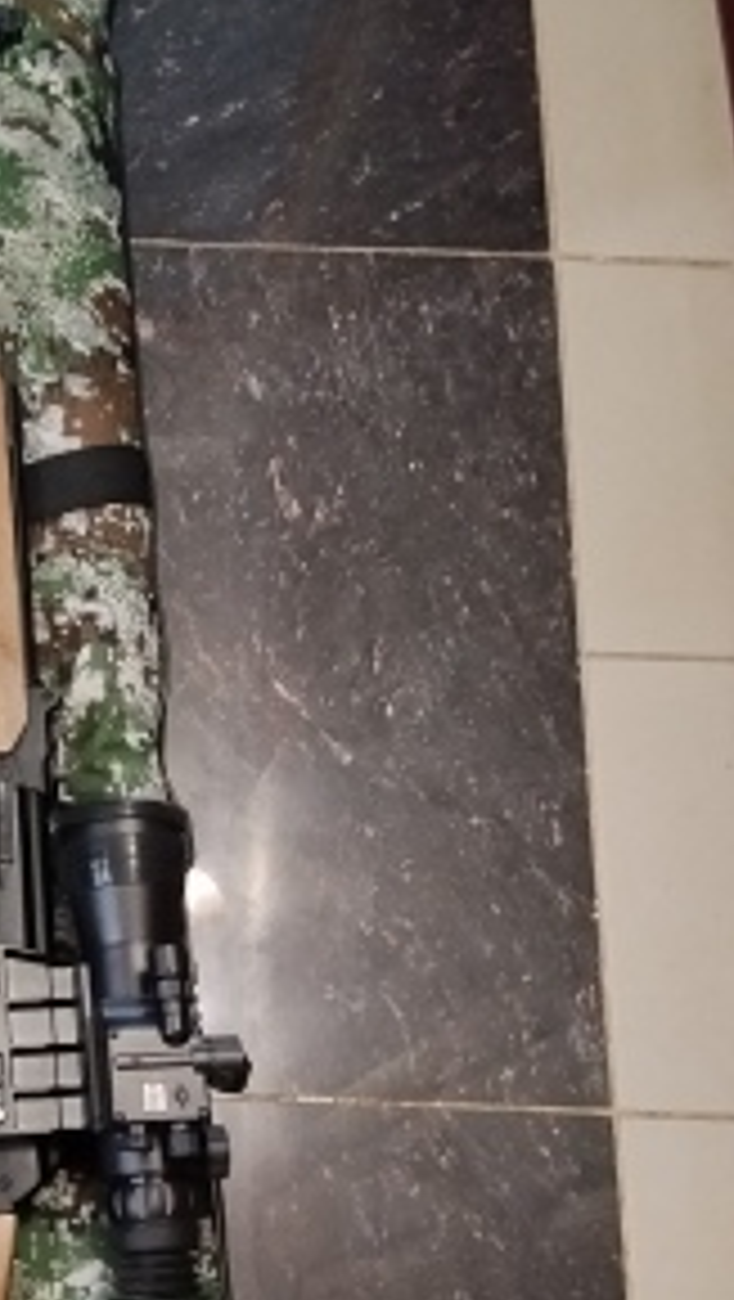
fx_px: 1761
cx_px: -50
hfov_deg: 22.4
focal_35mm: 51
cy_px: 848
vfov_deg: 40.1
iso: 800
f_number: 1.8
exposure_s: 1/20
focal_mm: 4.22
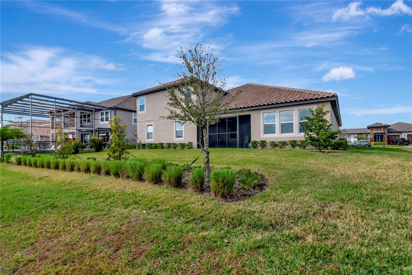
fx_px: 189
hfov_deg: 95.0
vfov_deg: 72.0
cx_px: 206
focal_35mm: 16
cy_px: 138
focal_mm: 11
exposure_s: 1/640
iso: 800
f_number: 13
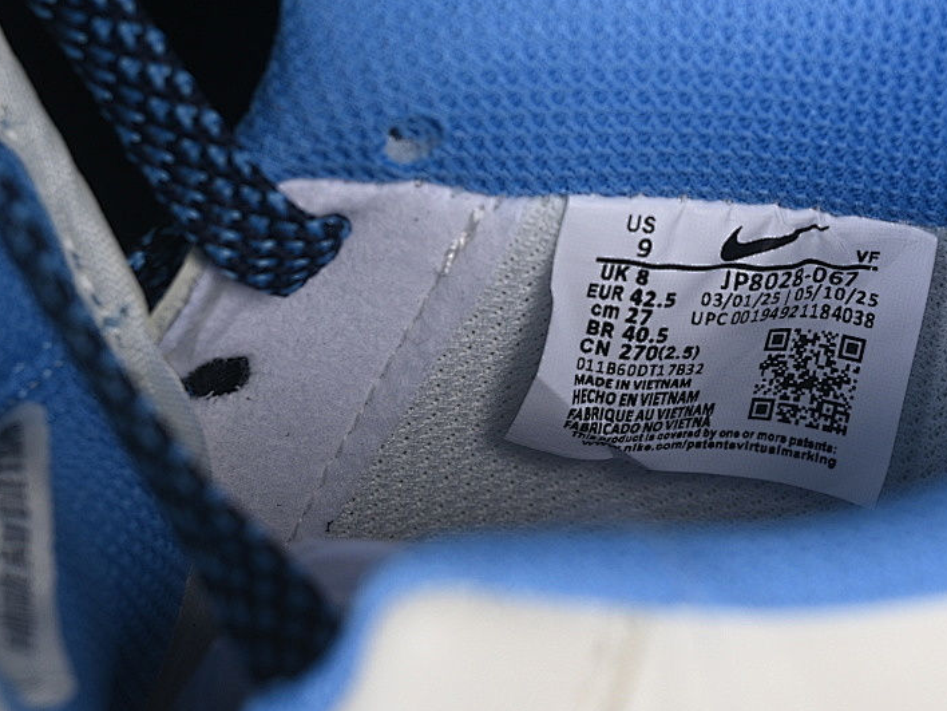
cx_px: 714
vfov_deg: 13.5
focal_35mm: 110
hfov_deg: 17.8
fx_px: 3009
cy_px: 382
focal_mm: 50
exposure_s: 1/80
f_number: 7.1
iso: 160
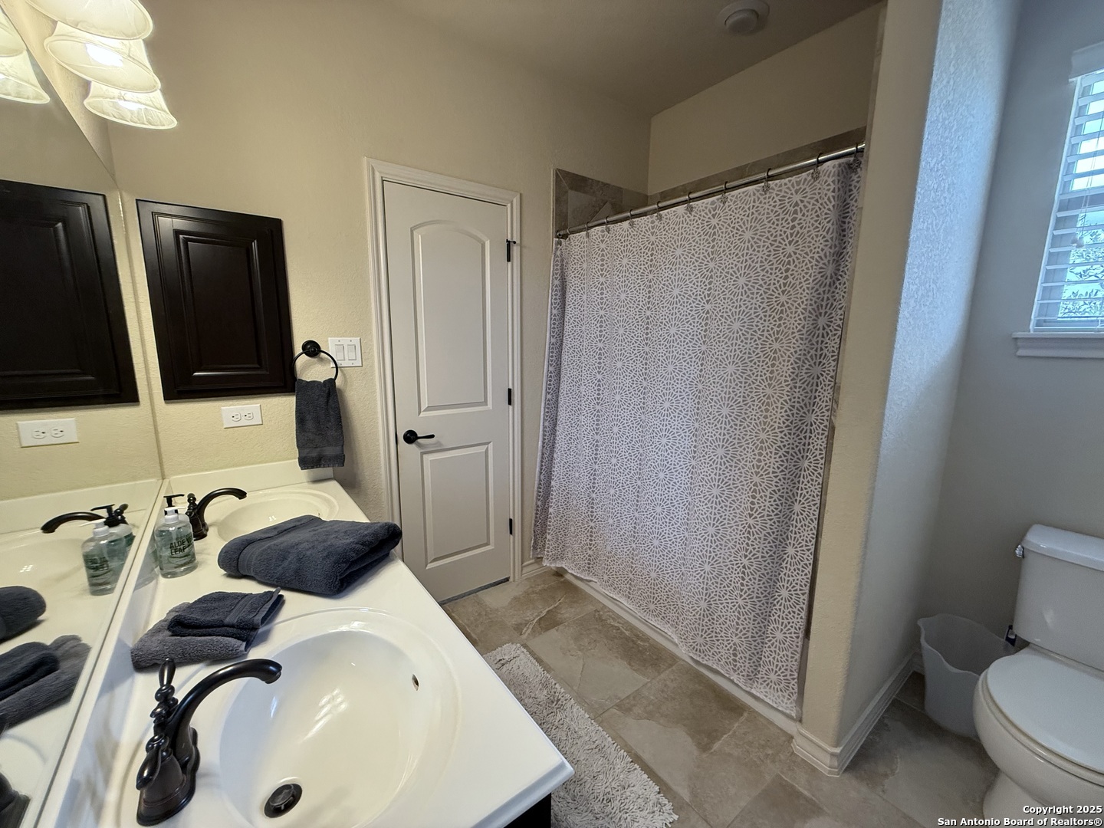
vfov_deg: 85.7
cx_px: 552
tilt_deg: -9.9
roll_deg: -0.3
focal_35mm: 14
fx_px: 446
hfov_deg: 102.1
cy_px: 414
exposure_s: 1/120
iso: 320
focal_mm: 2.22
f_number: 2.2
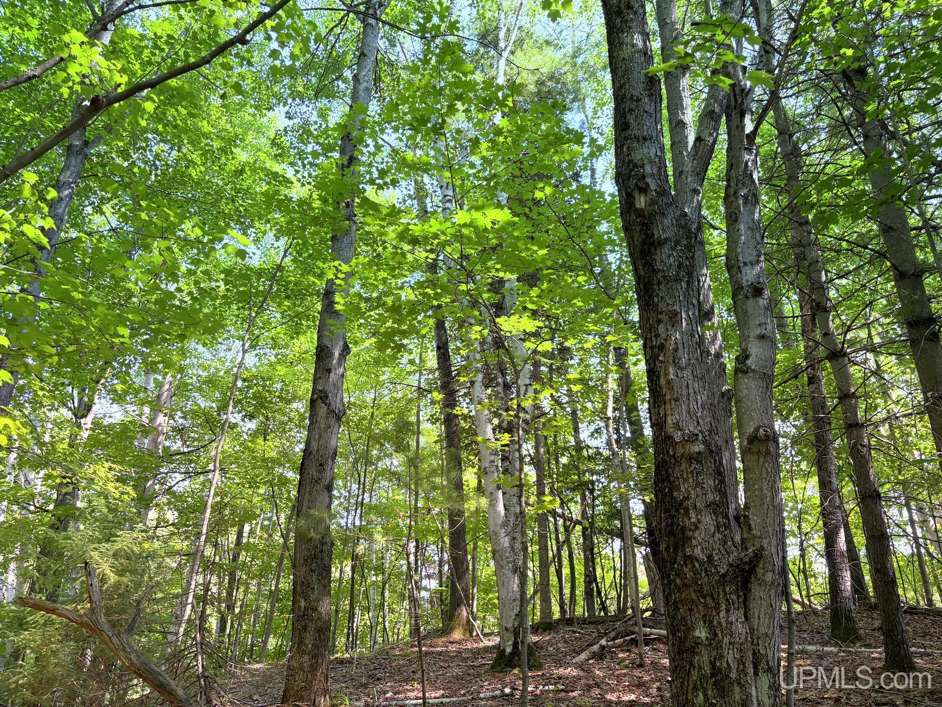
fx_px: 708
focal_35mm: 26
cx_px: 471
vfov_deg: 53.1
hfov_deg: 67.3
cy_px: 354
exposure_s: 1/225
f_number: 1.6
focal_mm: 5.96
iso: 80
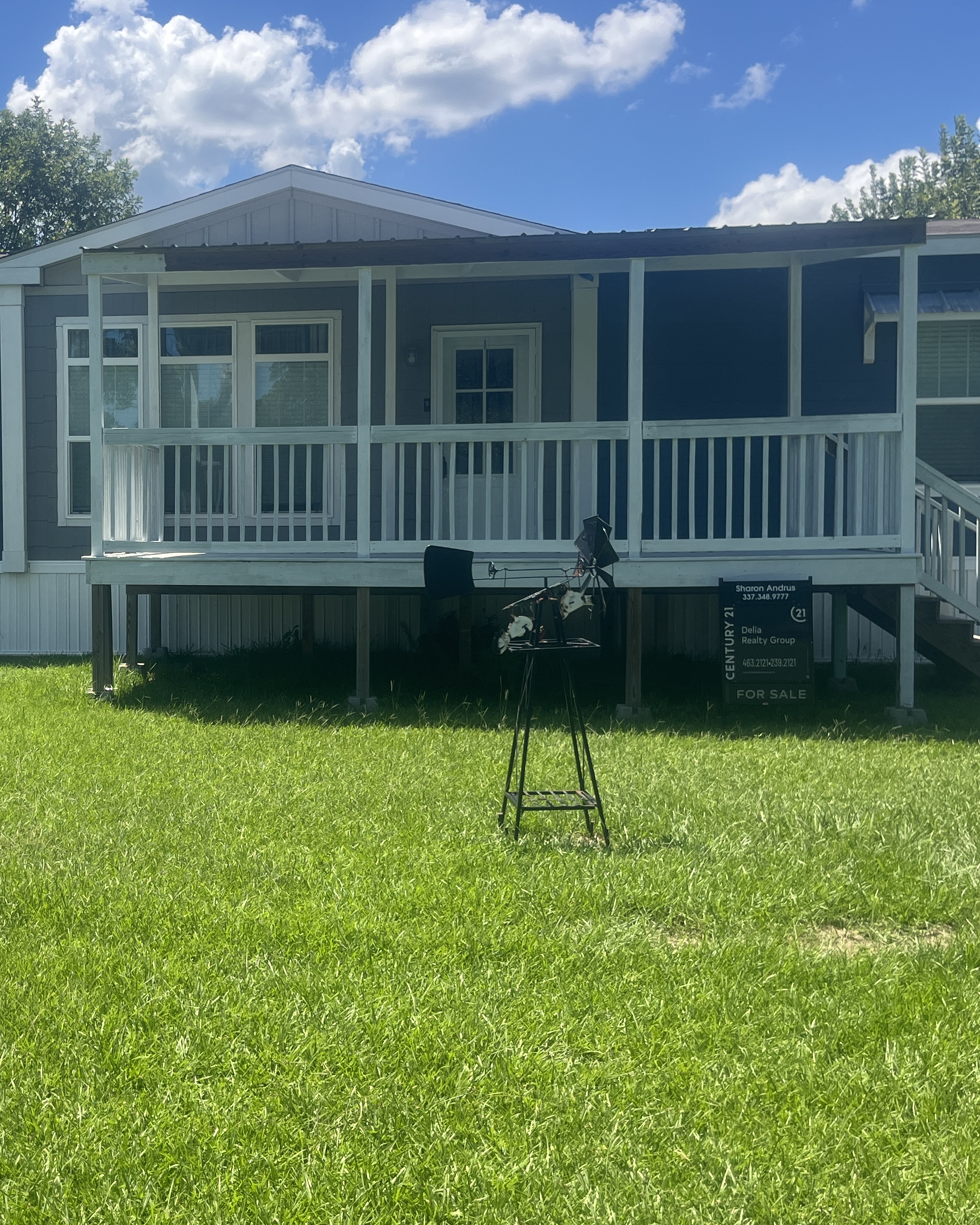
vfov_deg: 42.9
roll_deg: +0.6
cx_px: 134
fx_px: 1559
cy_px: 559
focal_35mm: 43
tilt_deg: -2.3
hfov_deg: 33.4
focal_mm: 5.1
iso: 50
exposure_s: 1/2571
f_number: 1.6
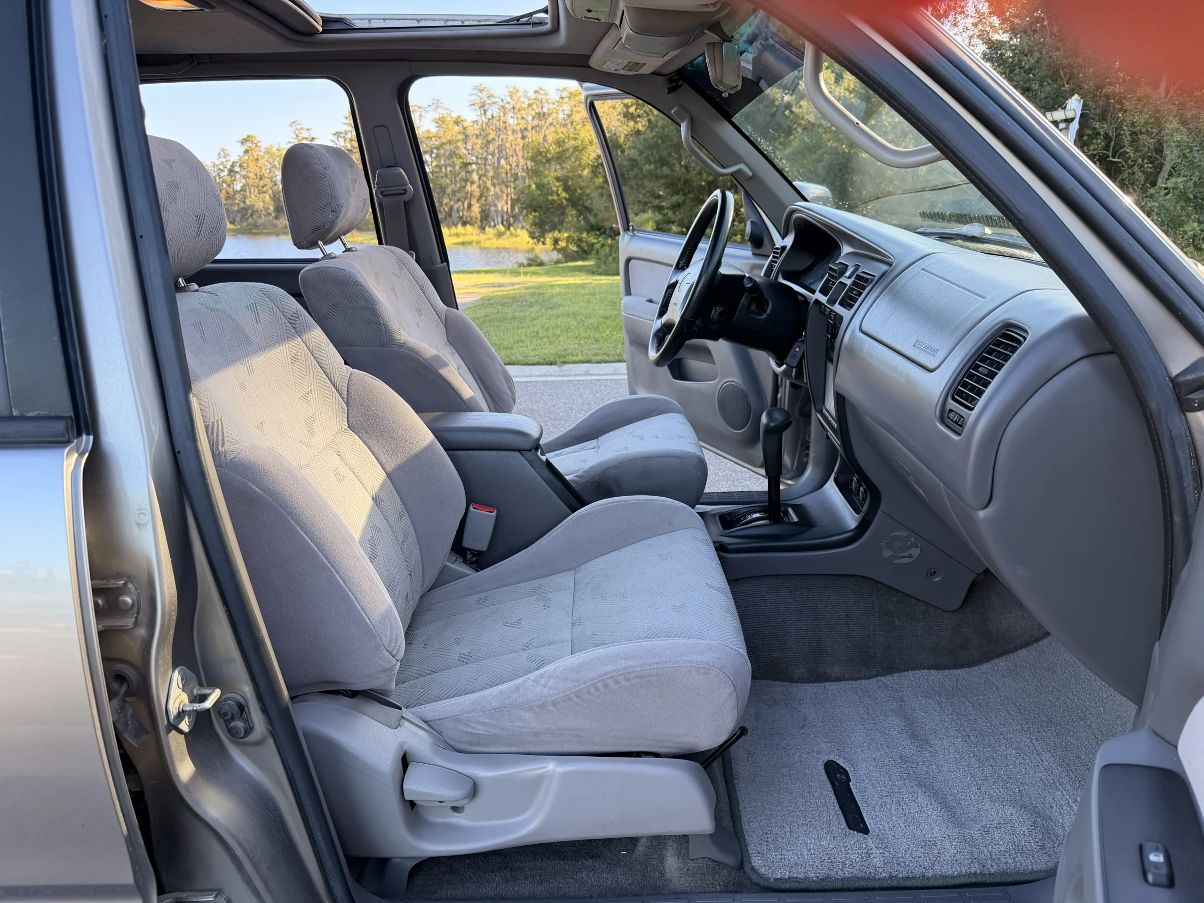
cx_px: 602
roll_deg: +1.6
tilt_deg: -16.2
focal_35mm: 24
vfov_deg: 56.8
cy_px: 452
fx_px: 835
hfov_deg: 71.6
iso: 100
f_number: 1.78
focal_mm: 6.76
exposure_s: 1/435
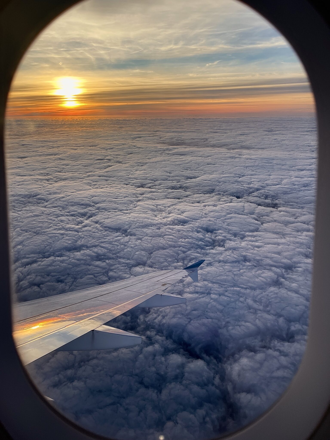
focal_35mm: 26
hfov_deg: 53.1
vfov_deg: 67.3
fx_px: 330
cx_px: 165
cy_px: 220
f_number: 1.6
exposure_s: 1/1130
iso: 32
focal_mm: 5.1
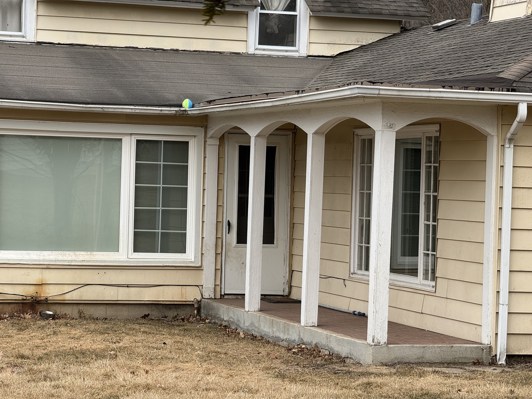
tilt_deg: -0.5
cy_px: 200
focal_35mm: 120
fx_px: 1844
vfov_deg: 12.3
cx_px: 266
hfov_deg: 16.4
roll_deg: -2.3
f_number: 2.8
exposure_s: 1/318
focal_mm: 15.66
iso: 50
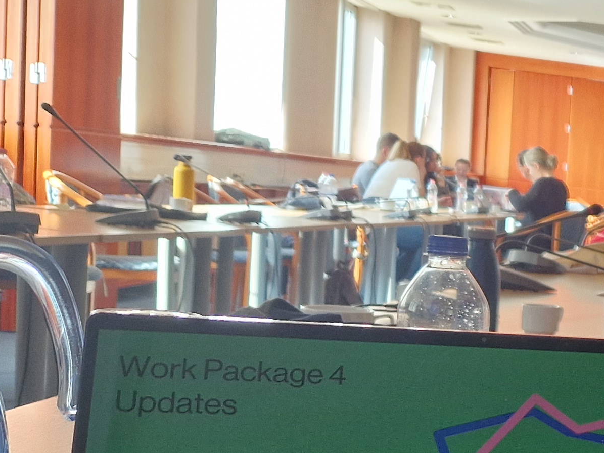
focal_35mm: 77
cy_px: 365
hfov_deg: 20.8
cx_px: 949
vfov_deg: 18.9
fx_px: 1343
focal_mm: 5.4
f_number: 1.8
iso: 160
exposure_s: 1/100
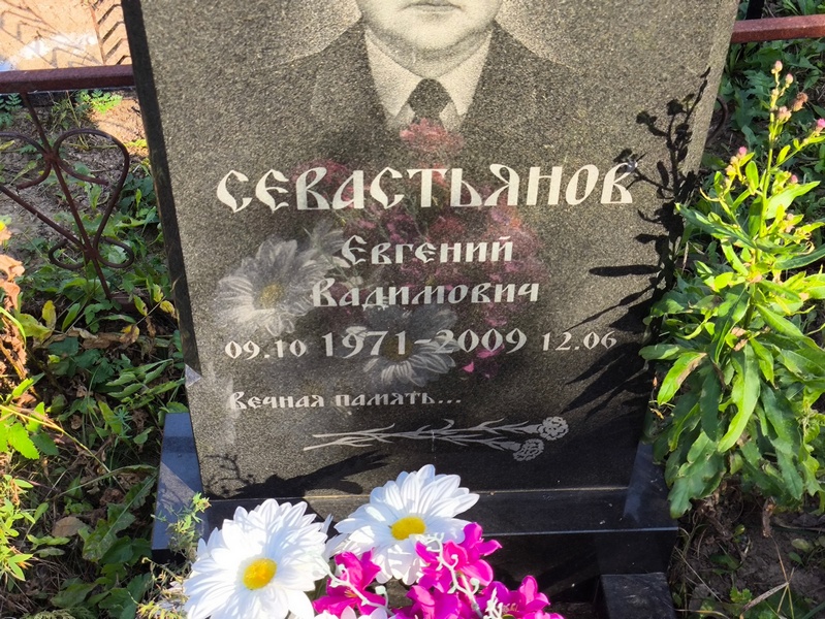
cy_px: 310
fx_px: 1192
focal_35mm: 50
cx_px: 412
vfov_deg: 29.1
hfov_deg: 38.2
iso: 50
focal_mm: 4.71
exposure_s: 1/515
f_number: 1.7
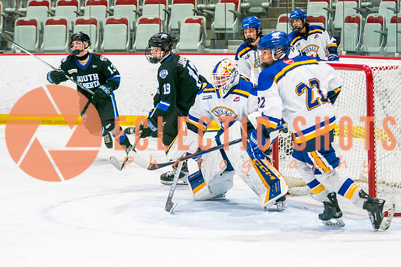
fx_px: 1916
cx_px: 187
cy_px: 157
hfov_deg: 11.9
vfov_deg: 8.0
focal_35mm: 172
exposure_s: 1/640
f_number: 2.8
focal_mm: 88
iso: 500
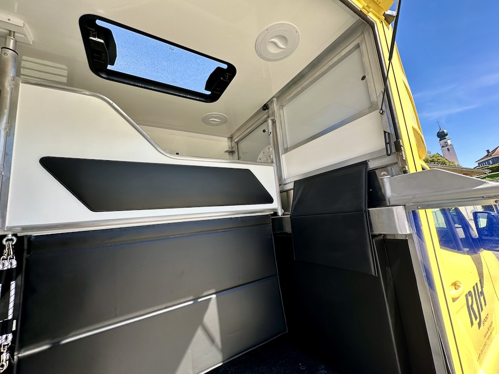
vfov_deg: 85.7
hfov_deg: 102.1
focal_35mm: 14
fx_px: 202
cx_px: 250
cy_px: 187
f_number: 2.2
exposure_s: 1/249
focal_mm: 2.22
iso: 40
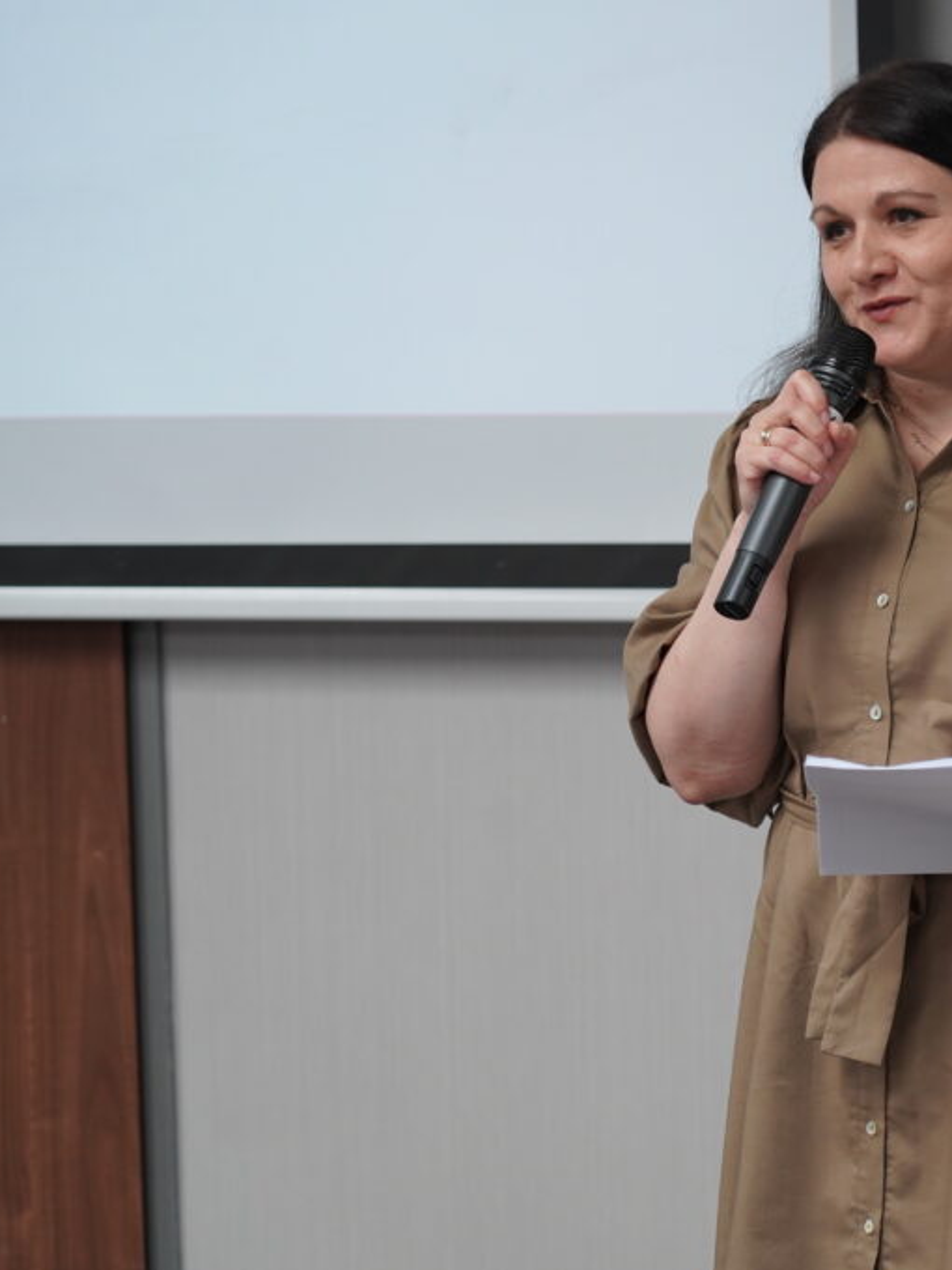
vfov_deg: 13.0
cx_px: 896
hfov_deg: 9.7
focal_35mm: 152
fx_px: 5574
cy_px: 636
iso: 1250
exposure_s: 1/160
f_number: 4
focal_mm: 105
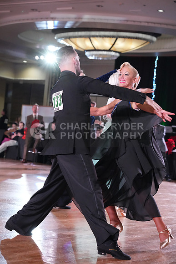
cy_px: 132
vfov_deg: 24.2
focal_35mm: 84
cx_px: 88
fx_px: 616
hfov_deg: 16.3
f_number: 5
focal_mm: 84
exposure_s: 1/320
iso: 5000
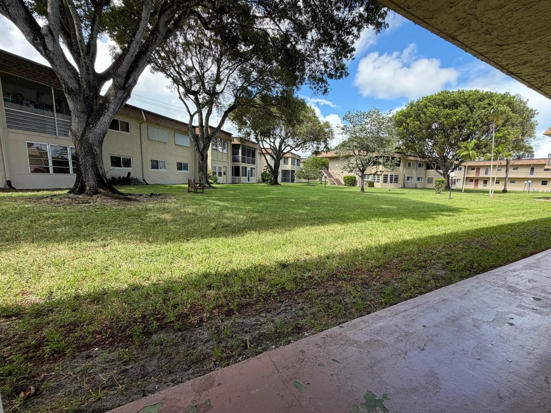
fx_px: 255
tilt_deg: -8.3
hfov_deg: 94.2
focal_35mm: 16
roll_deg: -1.4
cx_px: 302
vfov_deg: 78.1
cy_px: 215
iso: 50
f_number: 2.2
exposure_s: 1/502
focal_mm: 2.22
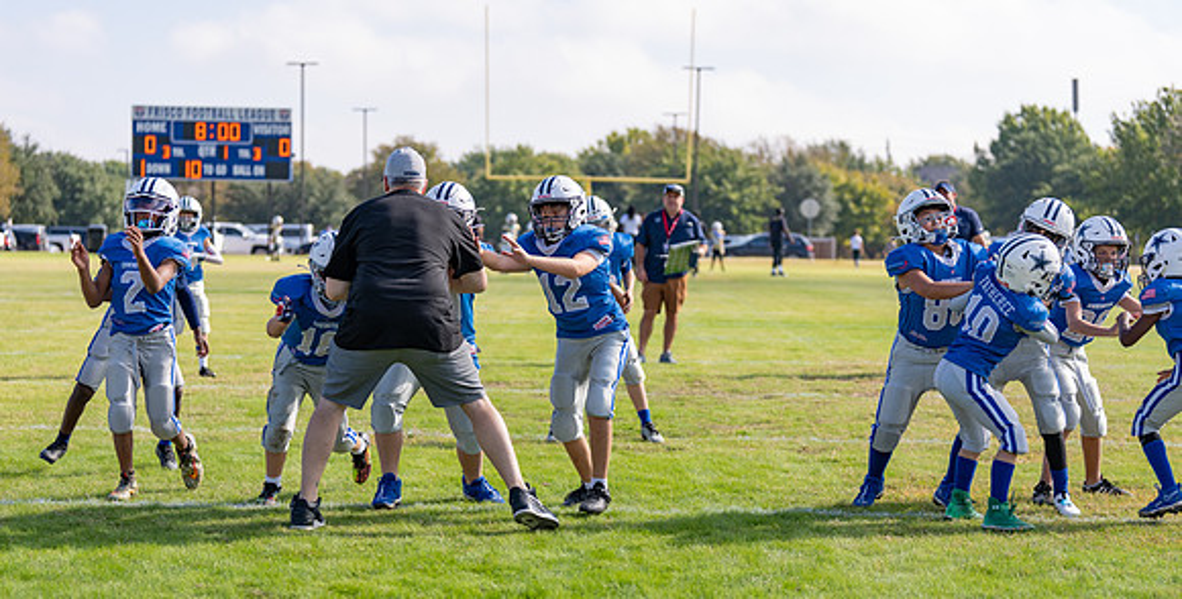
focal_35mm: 87
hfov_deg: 25.1
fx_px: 2659
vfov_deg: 12.8
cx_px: 587
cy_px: 389
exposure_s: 1/1000
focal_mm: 79
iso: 100
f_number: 2.8
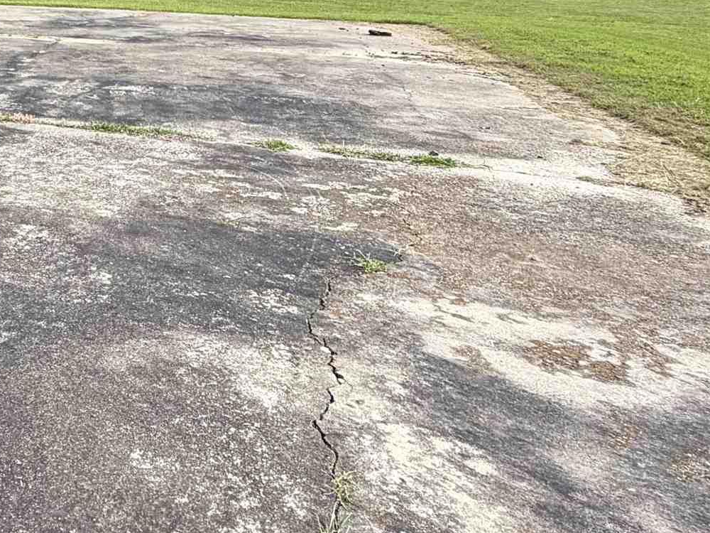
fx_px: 882
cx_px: -102
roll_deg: -0.7
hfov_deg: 36.1
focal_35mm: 43
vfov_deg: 31.9
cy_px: 50
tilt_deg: -6.9
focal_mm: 2.22
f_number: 2.2
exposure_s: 1/799
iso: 20
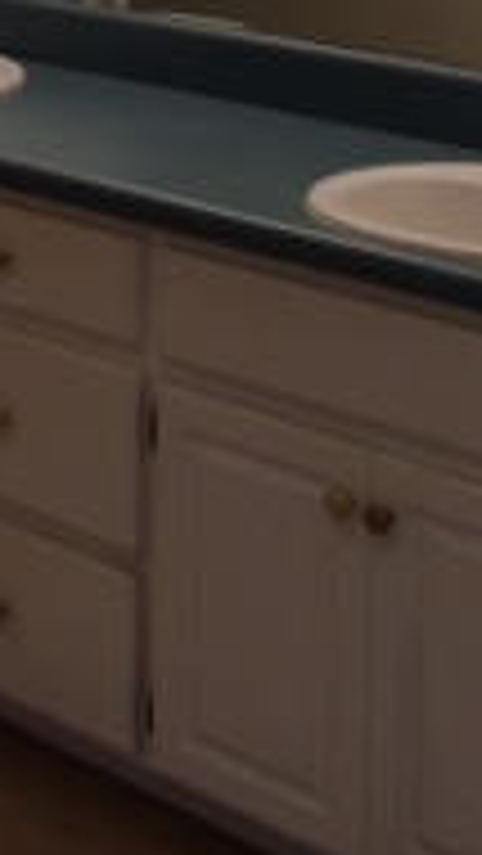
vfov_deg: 18.4
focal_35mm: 110
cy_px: -184
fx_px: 2497
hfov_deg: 10.5
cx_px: -297
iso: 32
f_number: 2.2
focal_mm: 4.12
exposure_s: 1/40
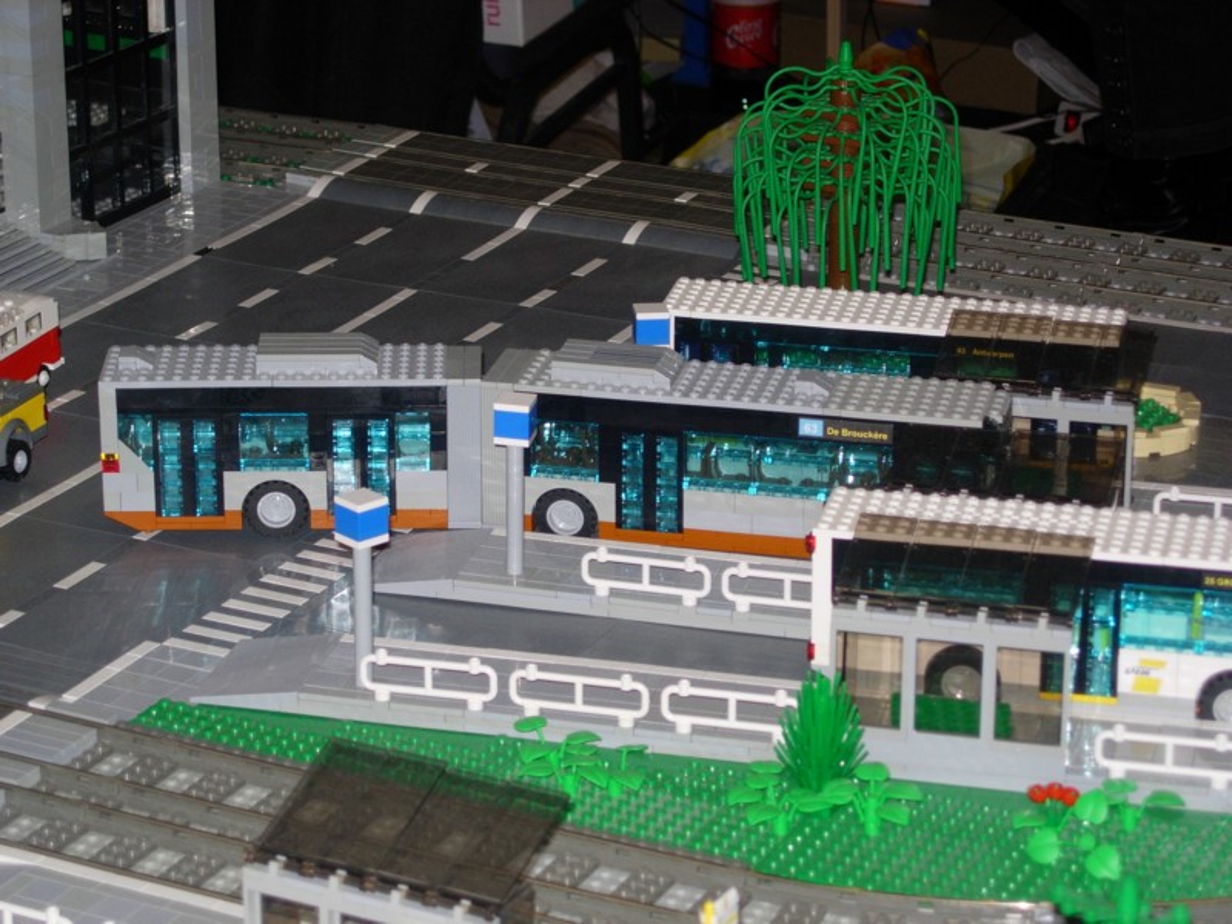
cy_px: 462
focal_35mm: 113
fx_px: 4022
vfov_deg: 13.1
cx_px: 616
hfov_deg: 17.4
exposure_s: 1/69.7
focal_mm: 23.4
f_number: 4.9
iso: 86
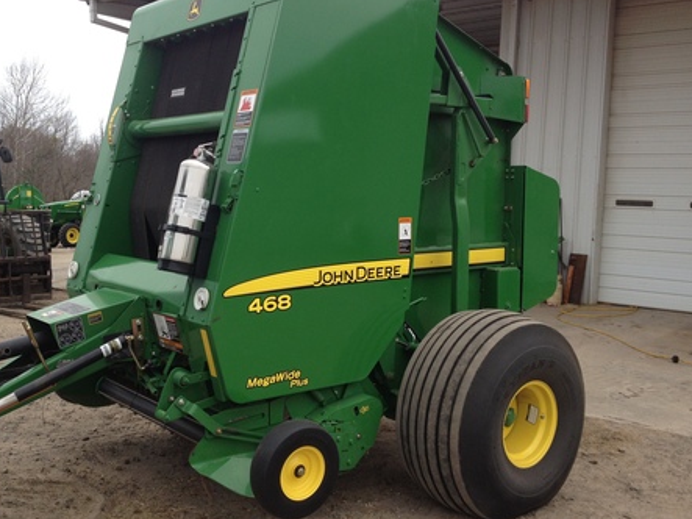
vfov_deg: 33.5
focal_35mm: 43
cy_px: 230
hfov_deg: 43.8
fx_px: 859
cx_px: 326
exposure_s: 1/1200
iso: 50
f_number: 2.4
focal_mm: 4.28
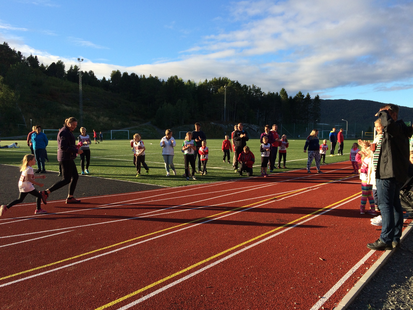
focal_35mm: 29
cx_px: 206
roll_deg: +0.5
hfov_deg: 61.7
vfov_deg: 48.2
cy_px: 155
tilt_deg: -3.2
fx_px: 346
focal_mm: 4.15
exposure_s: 1/977
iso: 32
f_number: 2.2
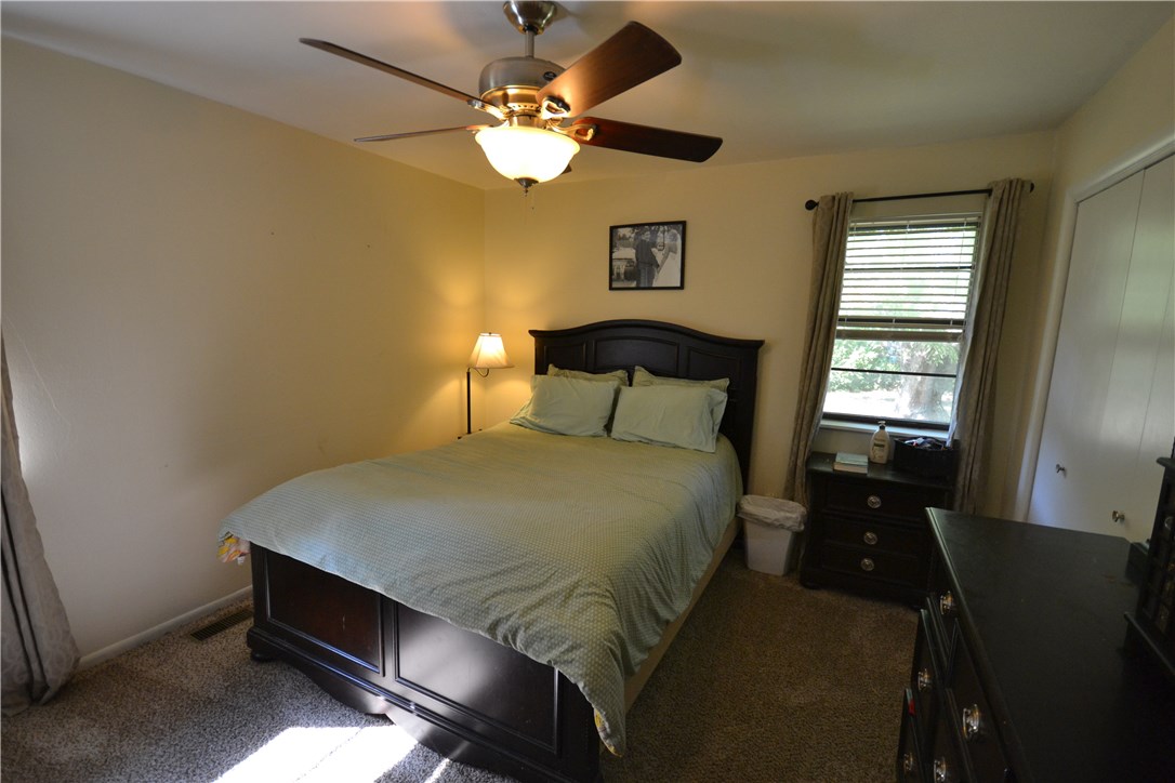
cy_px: 392
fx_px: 490
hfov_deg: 100.4
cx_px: 588
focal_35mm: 15
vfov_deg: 77.3
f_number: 4
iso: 720
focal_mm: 10
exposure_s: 1/60
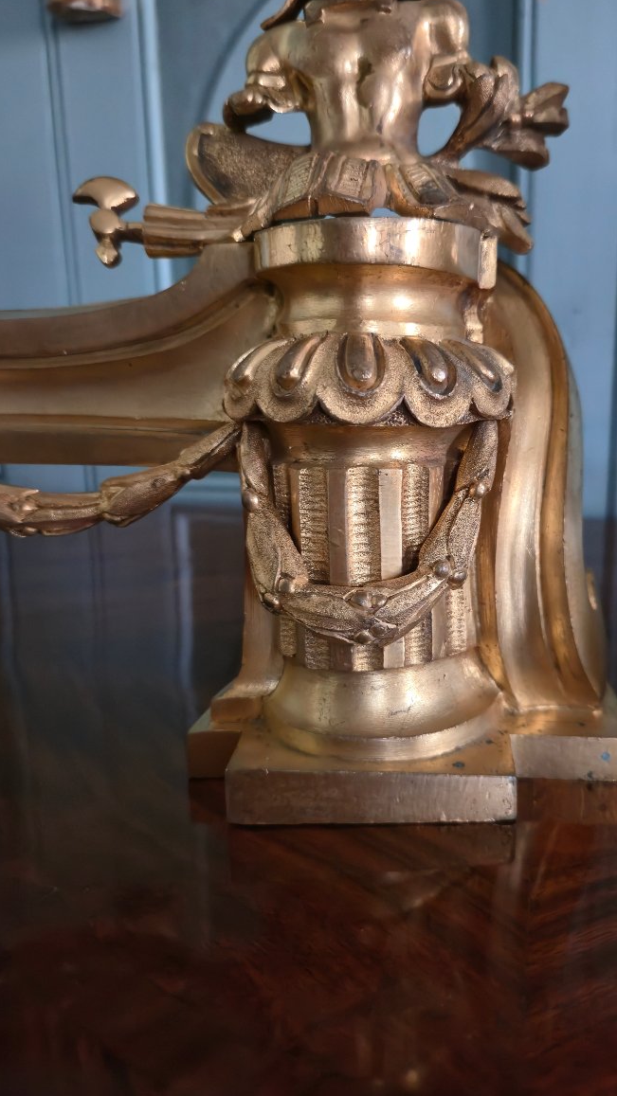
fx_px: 756
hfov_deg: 44.0
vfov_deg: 71.9
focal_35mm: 26
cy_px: 530
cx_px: 392
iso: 640
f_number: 1.8
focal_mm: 5.4
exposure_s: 1/33.3
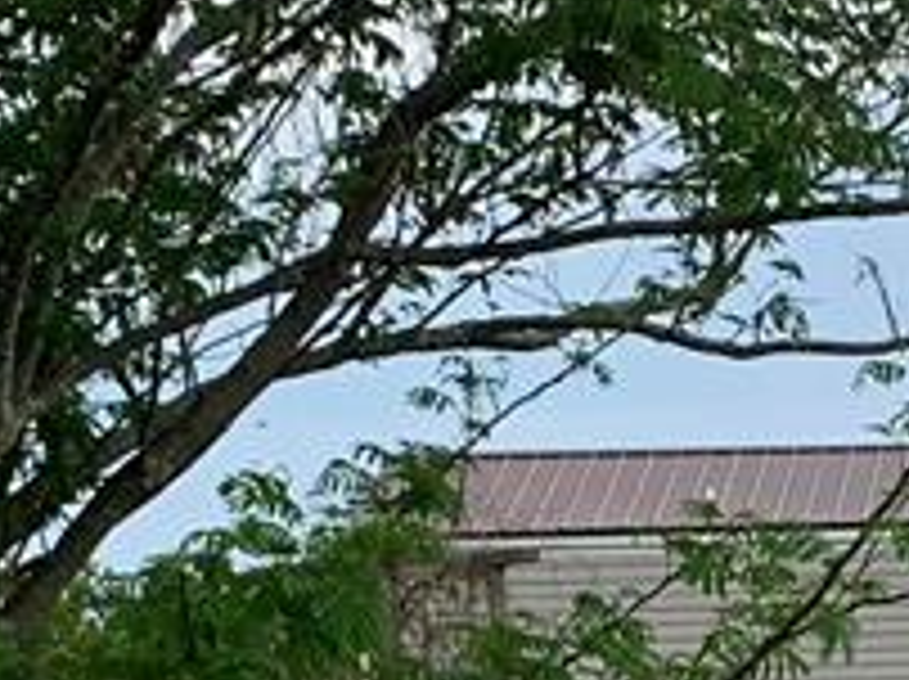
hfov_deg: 9.2
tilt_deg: -7.2
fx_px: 5403
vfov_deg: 6.9
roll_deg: +2.4
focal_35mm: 206
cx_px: 1638
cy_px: 1477
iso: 25
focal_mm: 4.25
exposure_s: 1/829
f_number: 1.8
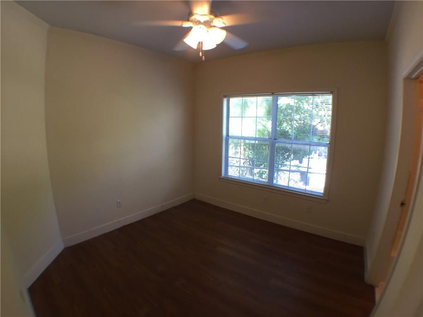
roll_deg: -1.3
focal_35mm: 29
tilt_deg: -10.0
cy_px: 158
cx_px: 212
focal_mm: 4.15
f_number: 2.2
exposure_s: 1/30
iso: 40
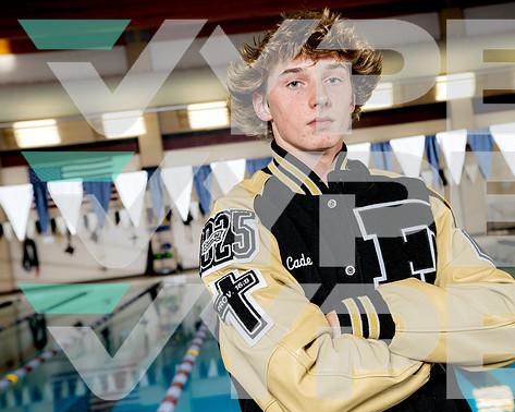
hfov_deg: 35.3
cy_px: 210
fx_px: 807
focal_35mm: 53
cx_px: 298
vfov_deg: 28.6
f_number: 5.6
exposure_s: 1/250
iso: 320
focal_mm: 46
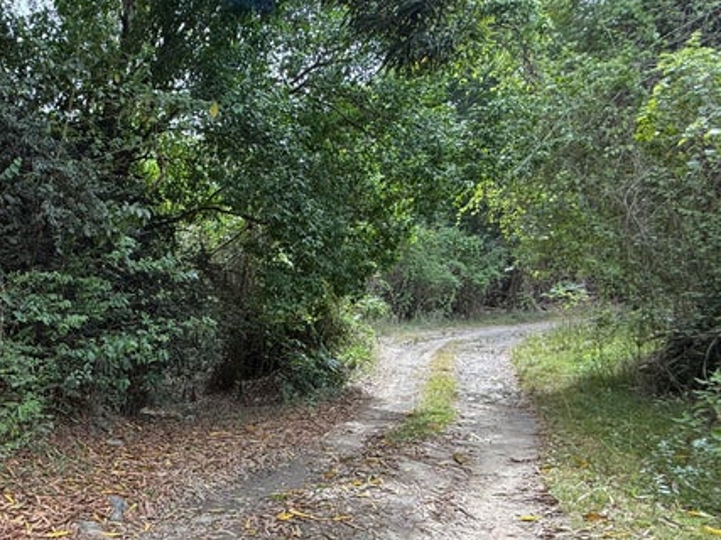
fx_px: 583
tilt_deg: -2.5
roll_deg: -1.3
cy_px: 364
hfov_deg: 55.4
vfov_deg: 48.8
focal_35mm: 28
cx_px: 79
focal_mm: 2.22
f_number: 2.2
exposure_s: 1/99
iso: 50
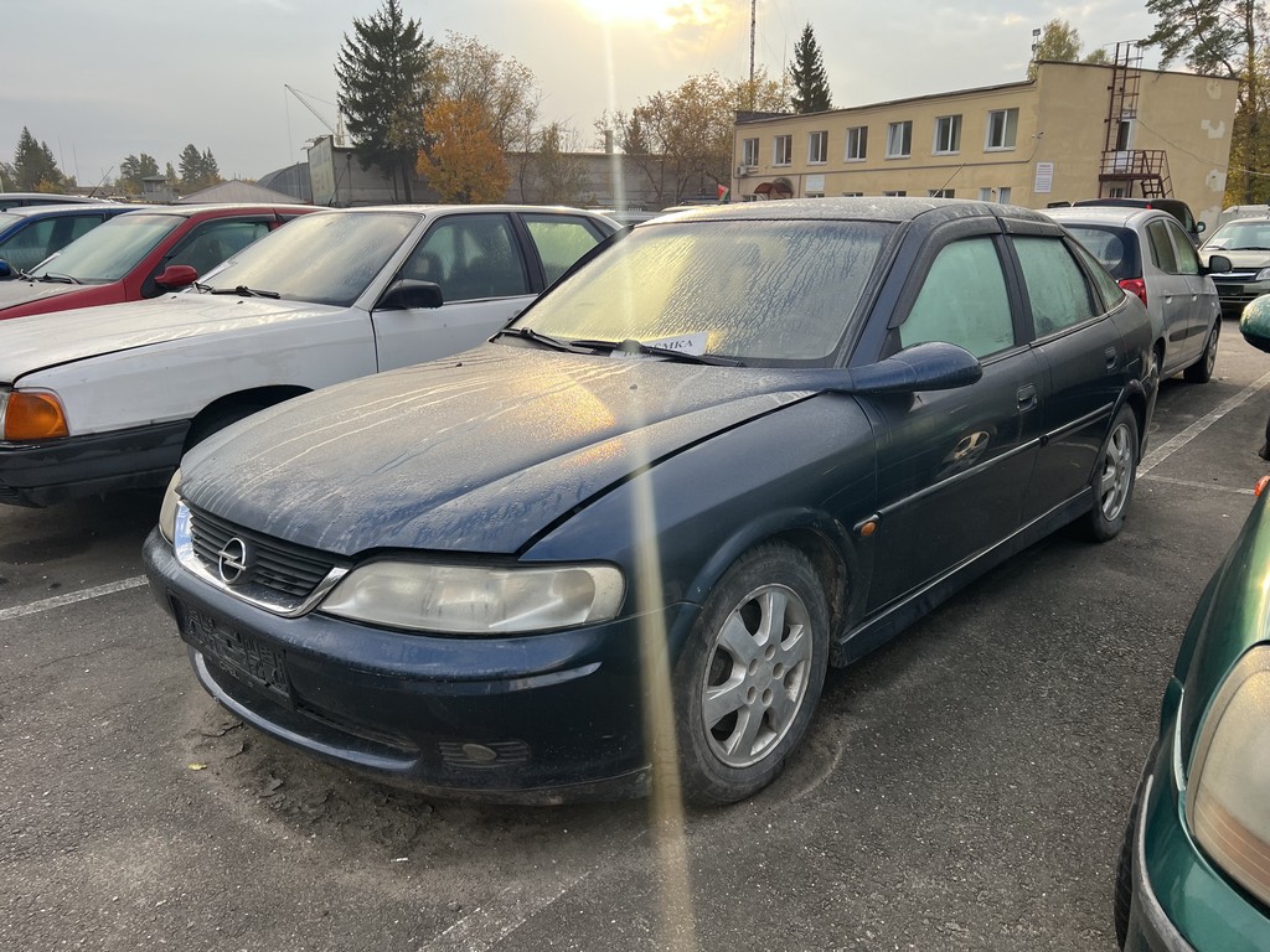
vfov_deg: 53.1
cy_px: 476
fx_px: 954
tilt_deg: -15.8
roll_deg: +0.9
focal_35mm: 26
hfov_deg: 67.3
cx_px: 635
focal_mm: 5.7
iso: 50
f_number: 1.5
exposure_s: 1/738
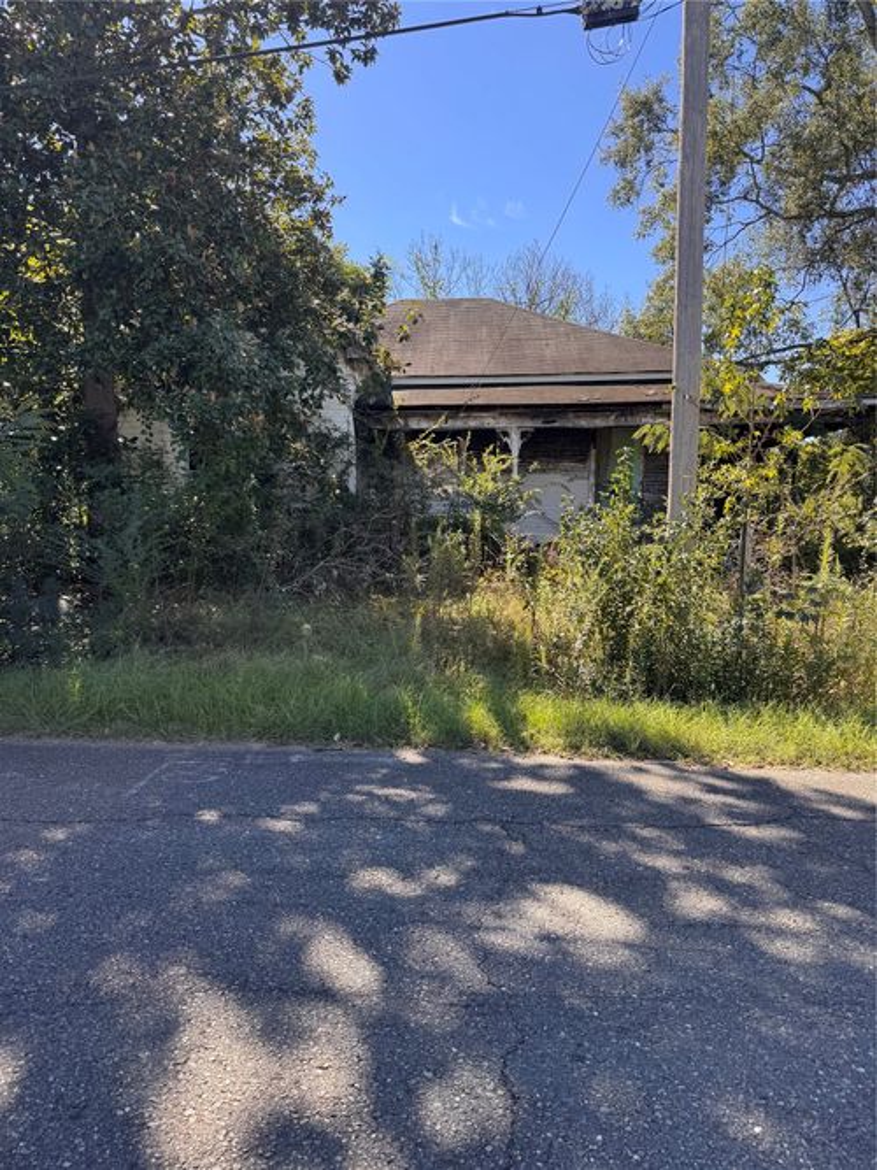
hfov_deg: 56.8
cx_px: 438
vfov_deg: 71.6
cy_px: 585
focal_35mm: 24
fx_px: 811
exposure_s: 1/995
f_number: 1.78
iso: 80
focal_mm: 6.76
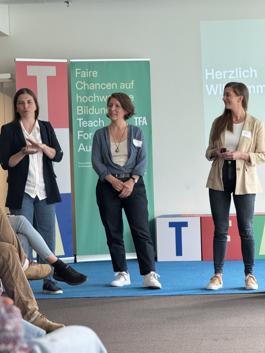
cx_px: 132
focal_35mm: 120
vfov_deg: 16.4
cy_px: 176
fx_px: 1225
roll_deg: +1.7
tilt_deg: -1.0
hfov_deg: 12.3
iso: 320
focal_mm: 15.66
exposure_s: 1/50
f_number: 2.8
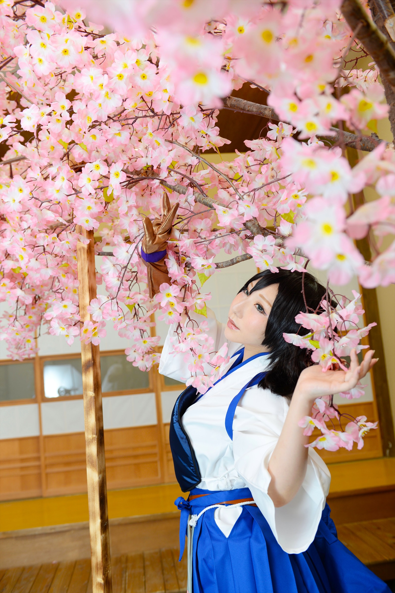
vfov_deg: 58.7
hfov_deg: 41.1
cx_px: 198
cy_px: 296
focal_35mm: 32
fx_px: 527
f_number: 4
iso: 200
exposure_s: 1/125
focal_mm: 32
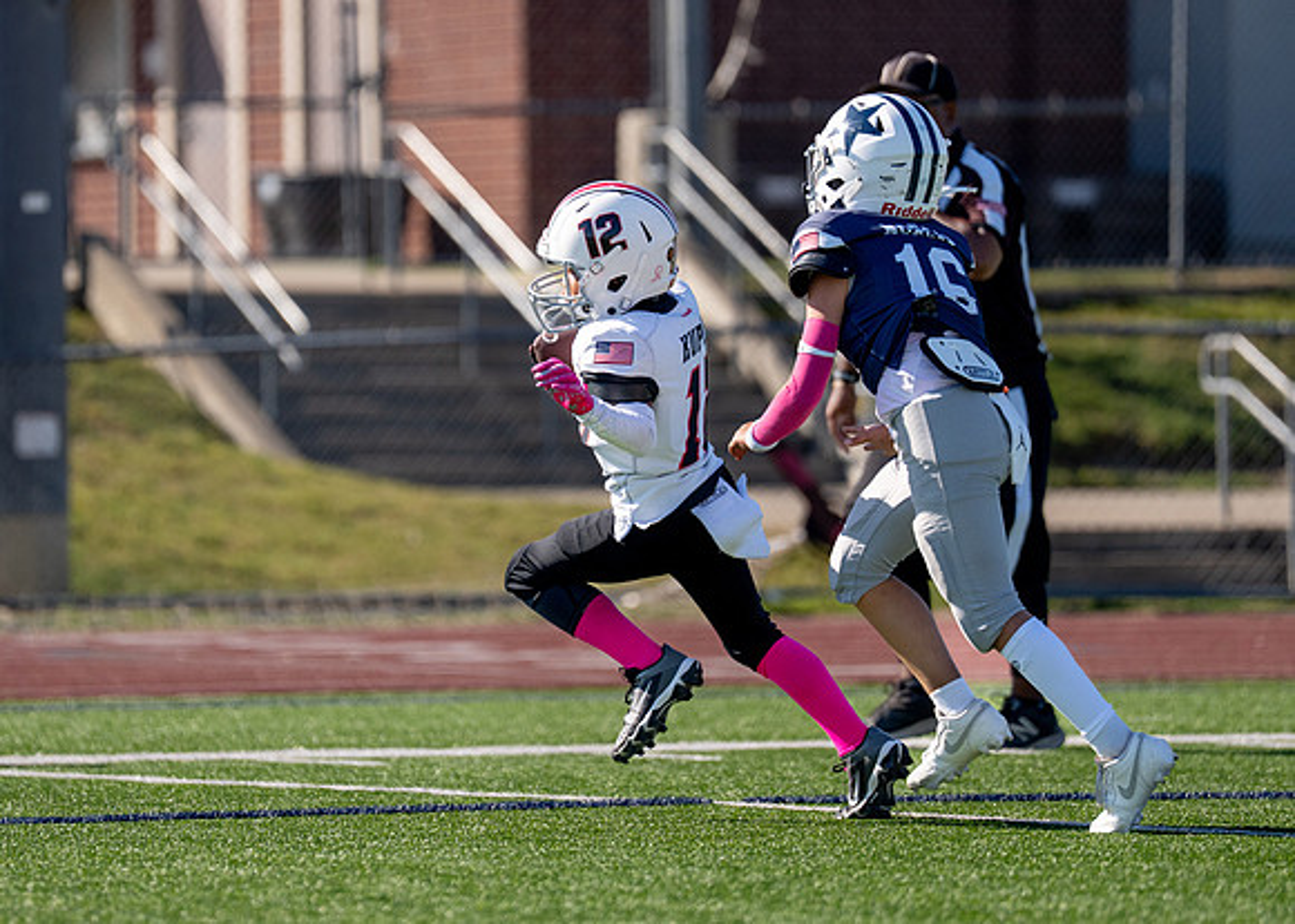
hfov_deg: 6.5
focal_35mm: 308
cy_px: 365
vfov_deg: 4.7
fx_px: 11315
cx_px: 543
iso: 320
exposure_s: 1/6400
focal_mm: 200
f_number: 2.8
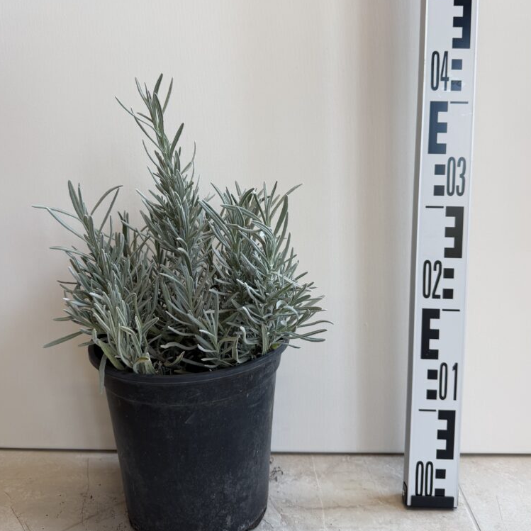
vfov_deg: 55.4
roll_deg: +0.7
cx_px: 265
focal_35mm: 29
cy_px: 230
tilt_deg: -9.6
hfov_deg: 55.6
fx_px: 503
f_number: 1.78
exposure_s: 1/121
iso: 100
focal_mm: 6.76
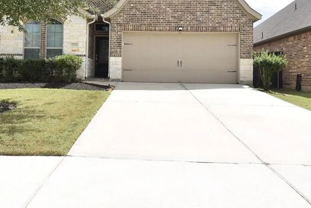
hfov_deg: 58.4
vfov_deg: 40.4
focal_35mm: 32
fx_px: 277
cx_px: 129
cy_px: 62
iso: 100
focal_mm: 16
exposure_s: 1/200
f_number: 8
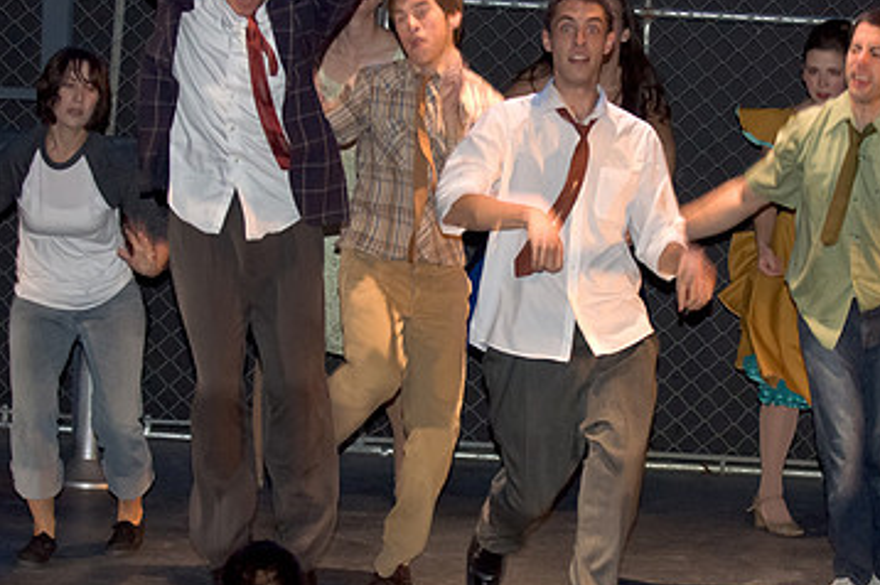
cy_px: 281
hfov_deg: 12.1
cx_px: 506
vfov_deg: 8.1
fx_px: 4152
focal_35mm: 170
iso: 3200
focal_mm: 70
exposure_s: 1/100
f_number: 2.8
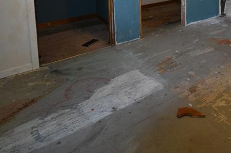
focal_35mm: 36
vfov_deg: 31.5
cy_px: -25
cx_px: 207
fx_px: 231
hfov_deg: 47.9
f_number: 4.5
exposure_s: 1/60
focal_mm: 10
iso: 1600
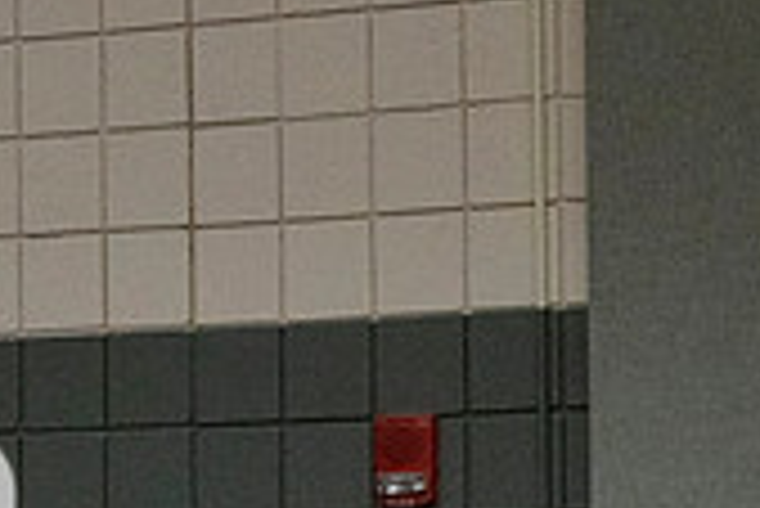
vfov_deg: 5.7
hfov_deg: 8.4
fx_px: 5071
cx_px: -324
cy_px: 636
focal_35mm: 240
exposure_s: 1/500
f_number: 4
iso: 10000
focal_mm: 70
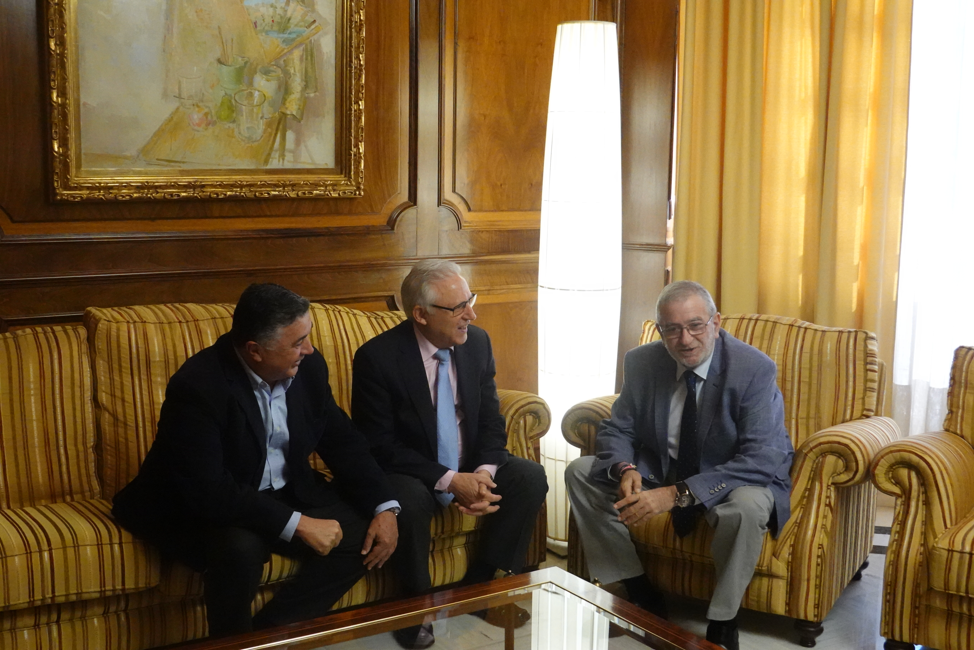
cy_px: 325
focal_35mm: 46
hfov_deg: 42.7
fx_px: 1244
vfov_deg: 29.2
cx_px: 487
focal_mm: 16.86
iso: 4000
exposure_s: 1/400
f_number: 4
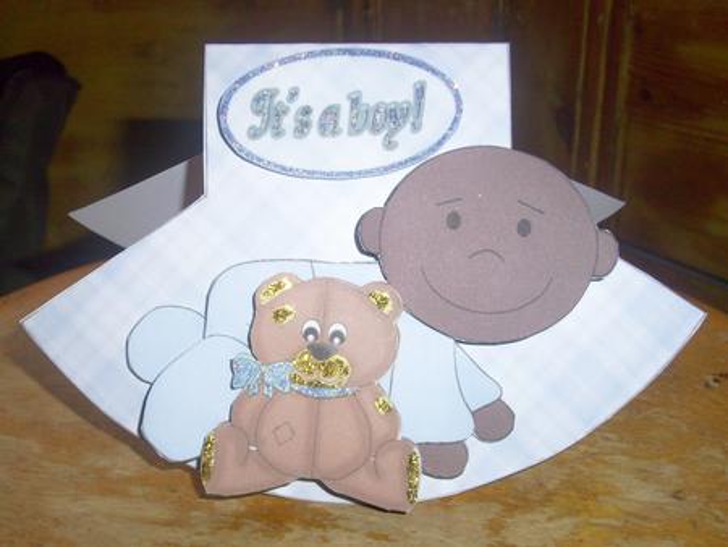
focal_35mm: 50
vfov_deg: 29.1
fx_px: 1052
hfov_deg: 38.2
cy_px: 274
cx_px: 364
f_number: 4
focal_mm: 8.8
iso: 80
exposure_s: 1/40
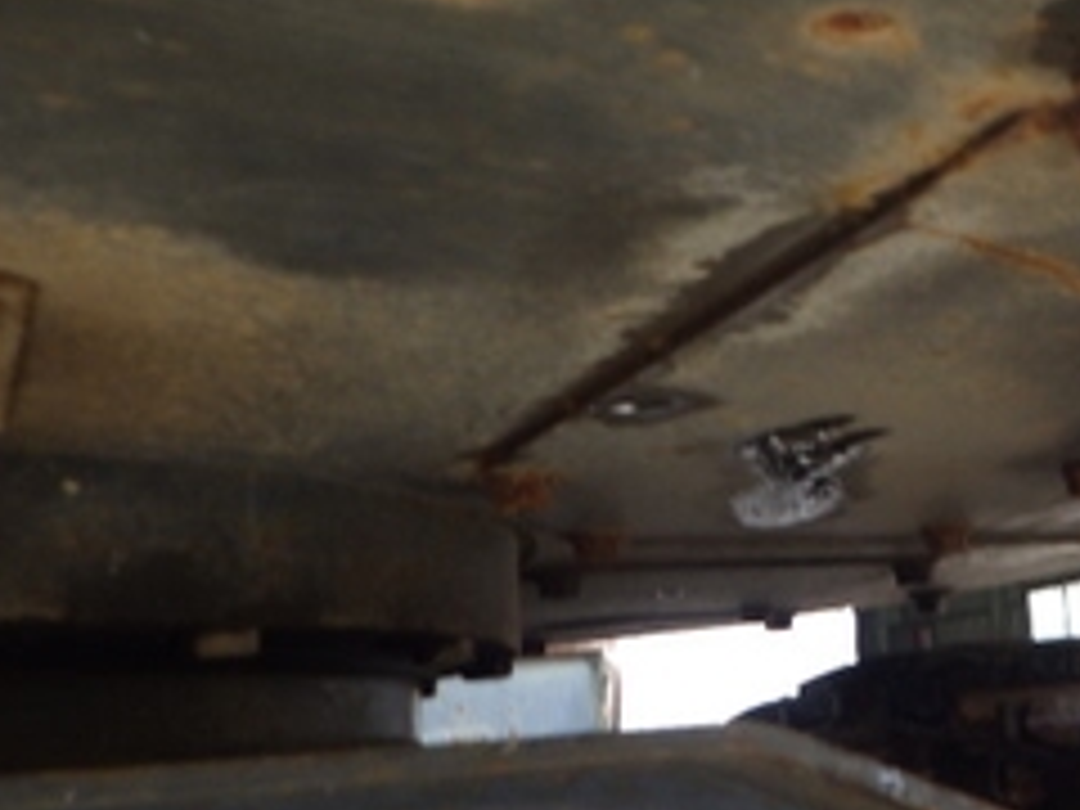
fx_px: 1747
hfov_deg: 32.5
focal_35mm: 56
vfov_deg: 26.1
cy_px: 328
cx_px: 994
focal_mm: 5
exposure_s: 1/60
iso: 125
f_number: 3.5
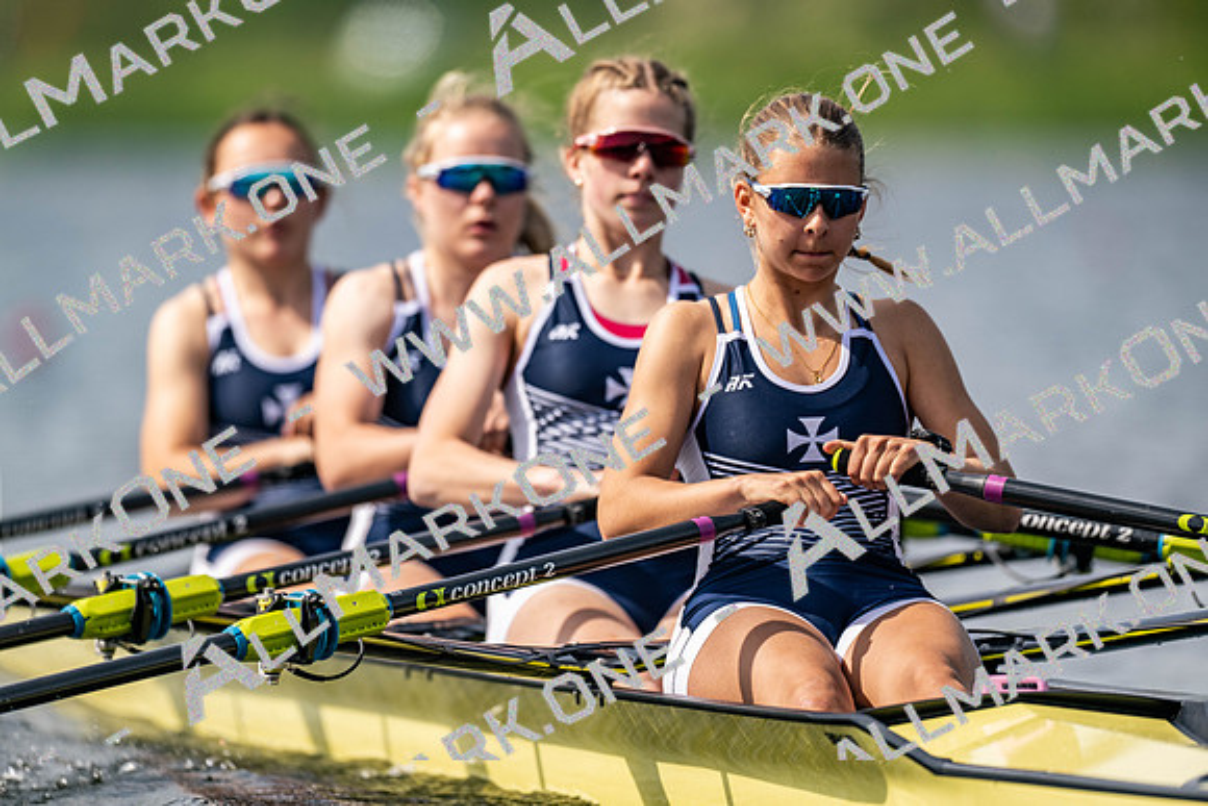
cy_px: 403
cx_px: 604
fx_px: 20137
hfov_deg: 3.4
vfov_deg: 2.3
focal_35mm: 600
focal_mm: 600
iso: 250
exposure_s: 1/2500
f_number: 4
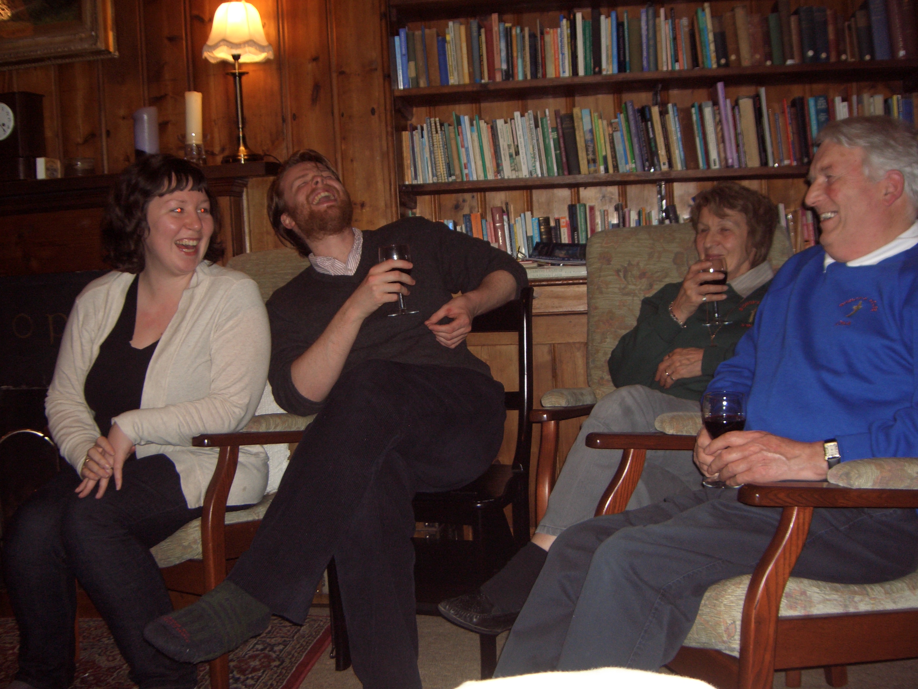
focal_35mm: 39
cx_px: 459
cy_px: 344
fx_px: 1034
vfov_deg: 36.8
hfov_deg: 47.9
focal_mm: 8
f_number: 2.8
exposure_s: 1/60
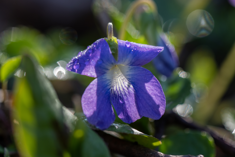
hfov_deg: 19.5
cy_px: 78
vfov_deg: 13.0
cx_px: 118
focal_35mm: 105
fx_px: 685
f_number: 8
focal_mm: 105
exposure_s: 1/200
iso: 800
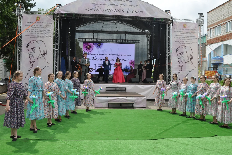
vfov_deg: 46.4
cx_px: 118
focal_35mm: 28
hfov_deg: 65.5
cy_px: 76
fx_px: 180
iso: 200
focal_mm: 18
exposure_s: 1/160
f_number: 13
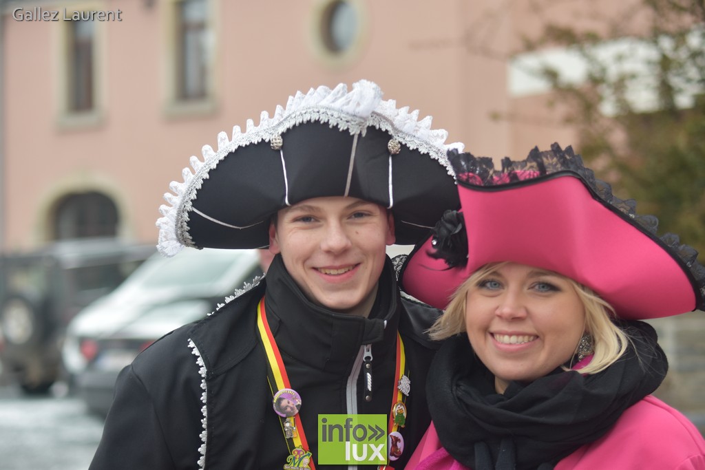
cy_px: 235
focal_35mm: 93
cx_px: 352
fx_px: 1821
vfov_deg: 14.7
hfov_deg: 21.9
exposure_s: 1/200
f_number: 2.8
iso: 320
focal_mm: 62
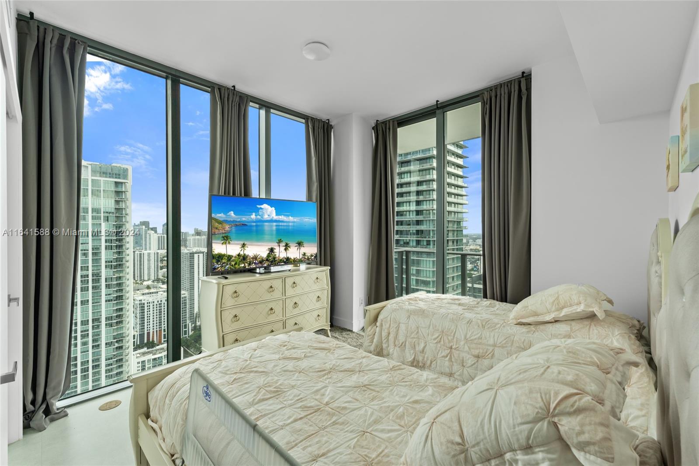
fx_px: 291
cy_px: 233
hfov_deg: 100.4
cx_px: 350
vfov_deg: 77.3
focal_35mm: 15
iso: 100
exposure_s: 1/10
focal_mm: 10
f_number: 9
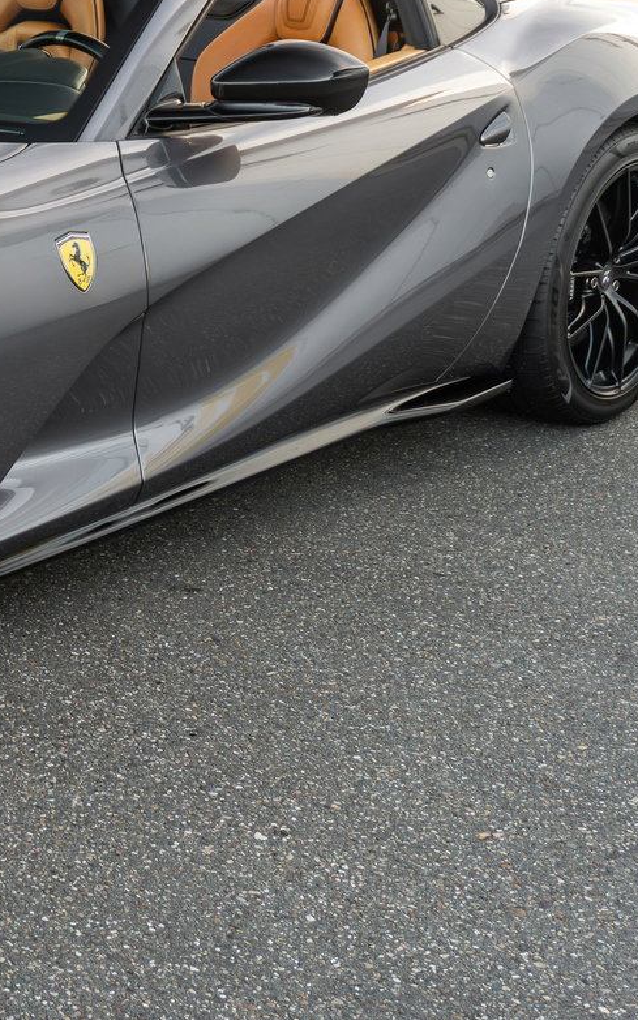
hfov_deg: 16.1
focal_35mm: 76
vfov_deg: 26.9
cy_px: 320
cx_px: -232
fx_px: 2114
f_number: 4.5
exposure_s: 1/60
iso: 320
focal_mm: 24
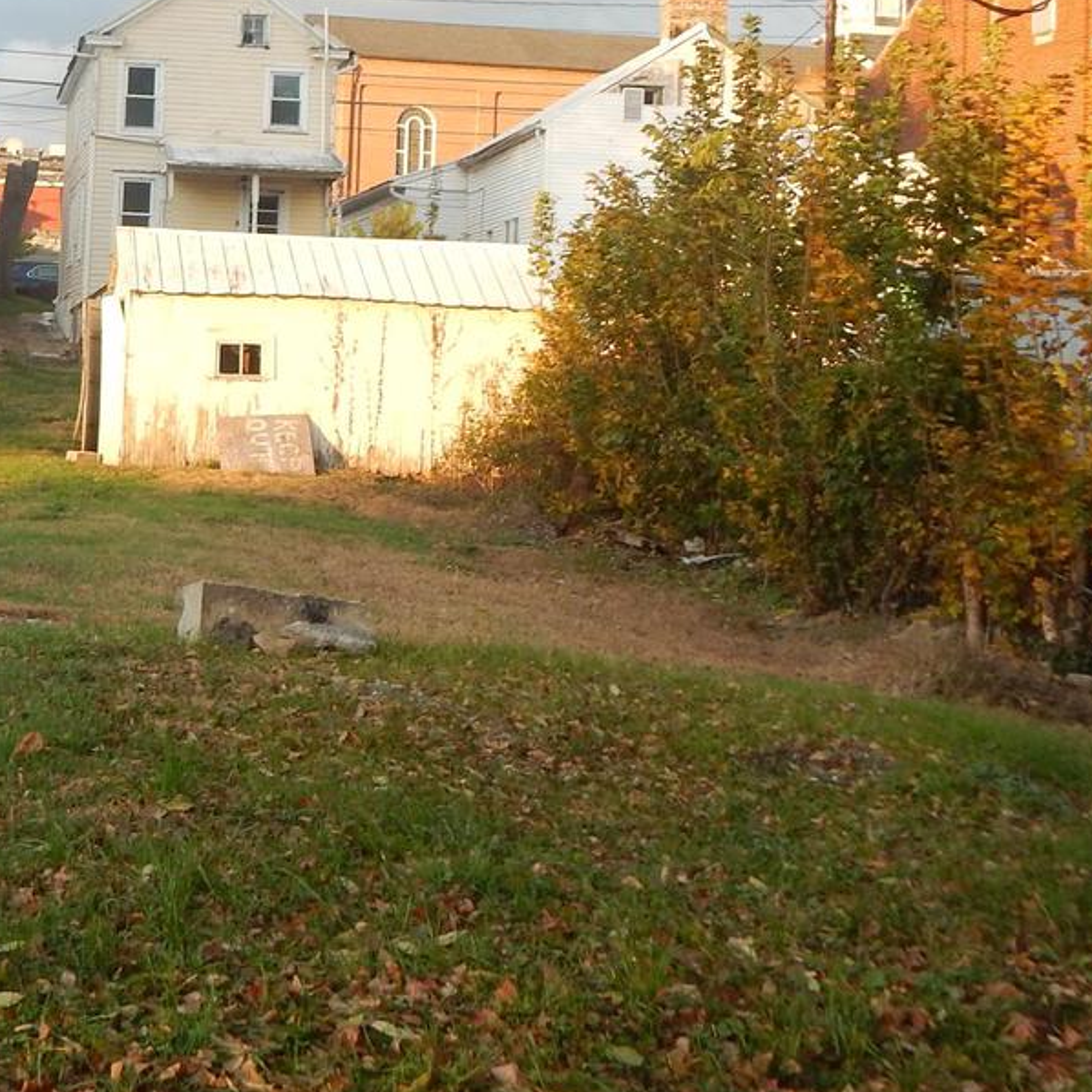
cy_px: 199
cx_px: 66
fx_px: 2356
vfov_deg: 25.6
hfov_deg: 25.1
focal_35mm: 66
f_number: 3.2
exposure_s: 1/160
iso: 125
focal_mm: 5.6
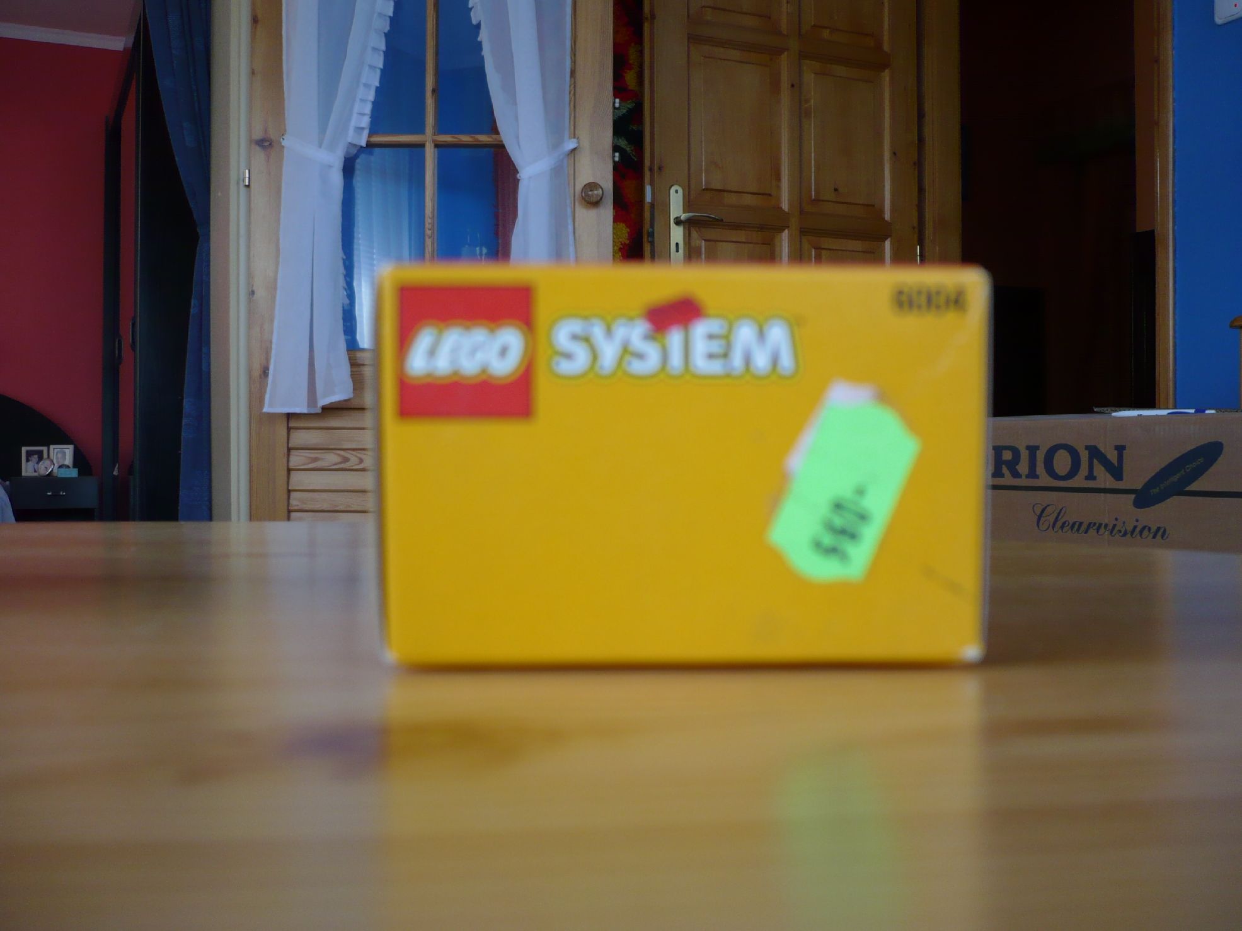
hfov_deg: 52.6
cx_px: 621
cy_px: 466
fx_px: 1256
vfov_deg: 40.7
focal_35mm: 35
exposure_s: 1/40
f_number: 2.8
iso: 100
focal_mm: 5.8
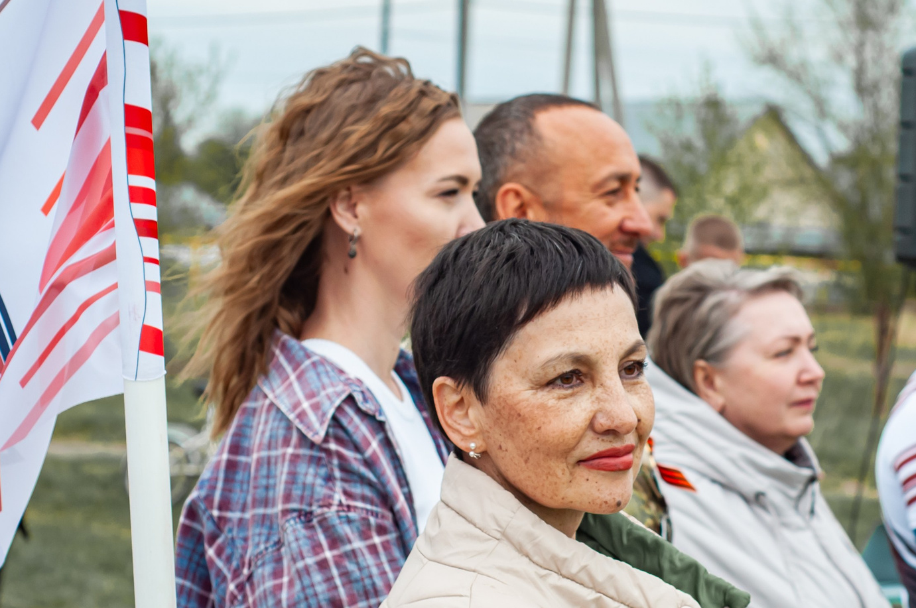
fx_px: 3532
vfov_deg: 9.8
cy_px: 407
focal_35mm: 139
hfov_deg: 14.7
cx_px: 636
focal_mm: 50
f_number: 5.6
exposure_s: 1/320
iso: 200
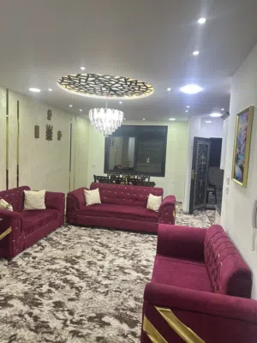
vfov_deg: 71.6
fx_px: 238
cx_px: 128
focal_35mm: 24
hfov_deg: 56.8
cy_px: 172
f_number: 1.78
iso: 160
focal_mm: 6.86
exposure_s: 1/50
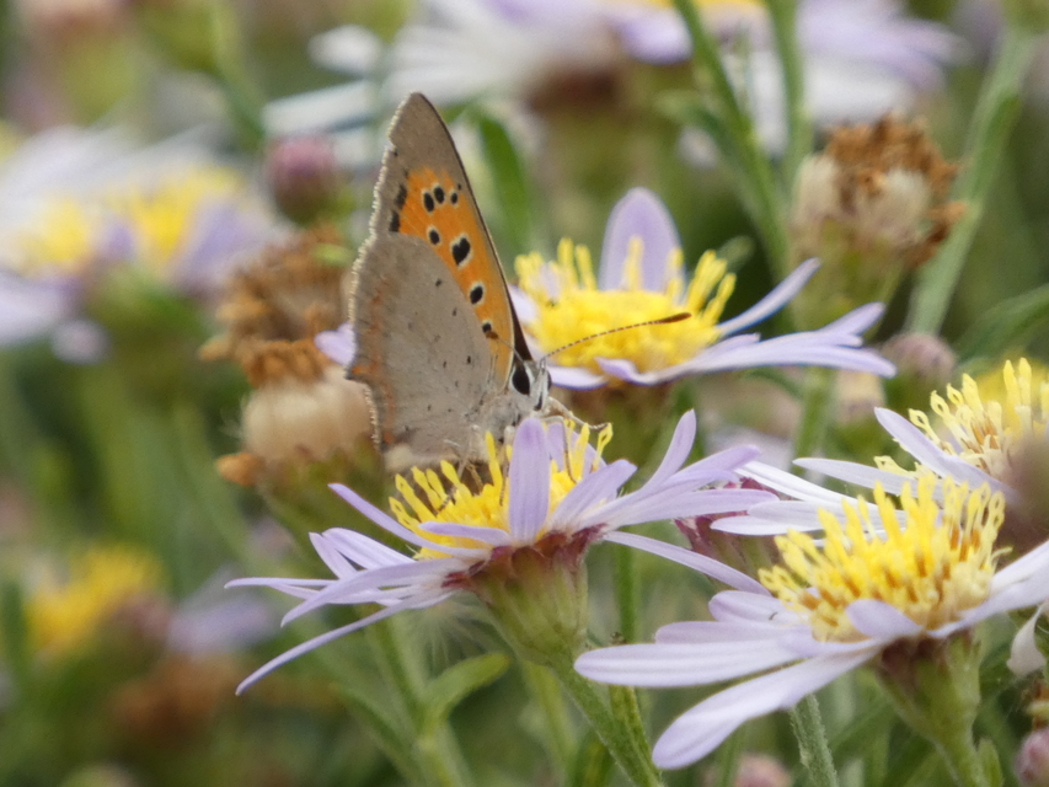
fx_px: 27793
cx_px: 524
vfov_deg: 1.6
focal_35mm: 917
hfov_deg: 2.2
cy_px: 394
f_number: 5.6
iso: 320
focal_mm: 164.2
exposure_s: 1/125
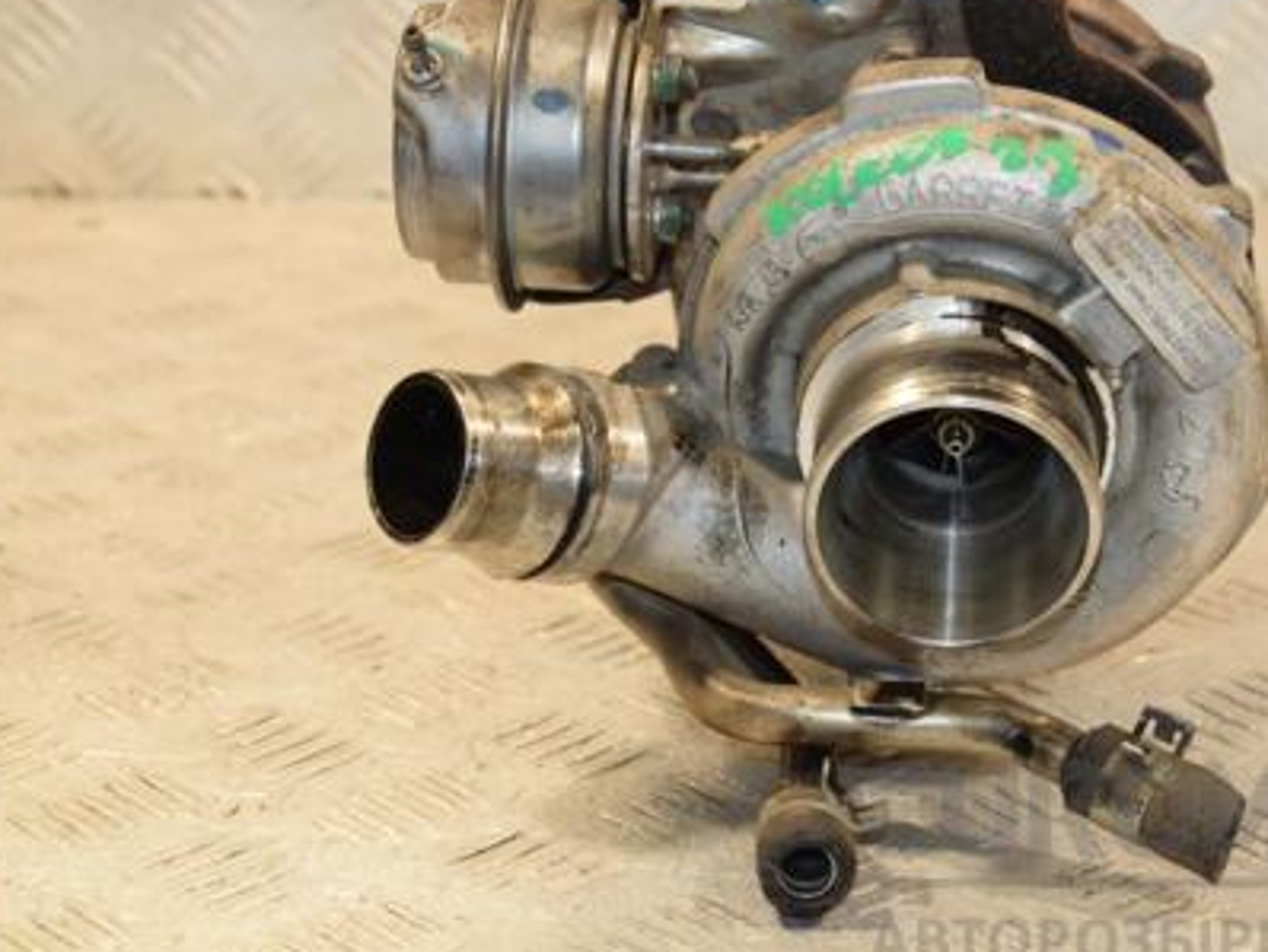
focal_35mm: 98
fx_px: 3582
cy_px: 385
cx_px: 809
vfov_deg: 15.1
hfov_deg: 20.0
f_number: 5.6
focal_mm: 45
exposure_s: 1/200
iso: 800
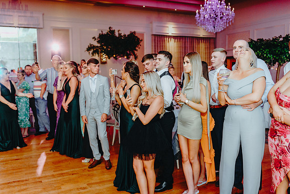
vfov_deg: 37.9
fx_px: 282
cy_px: 97
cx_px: 145
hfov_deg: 54.4
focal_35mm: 35
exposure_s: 1/250
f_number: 2
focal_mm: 35
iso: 1250
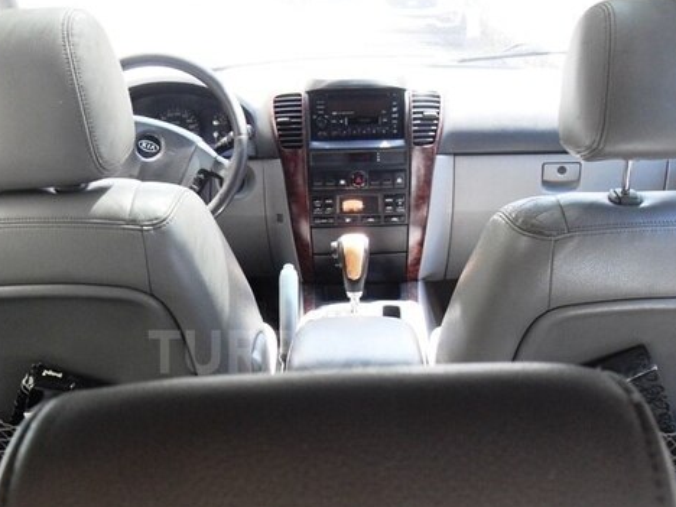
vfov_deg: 30.0
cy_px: 352
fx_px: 937
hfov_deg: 39.6
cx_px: 296
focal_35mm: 48
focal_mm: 6.3
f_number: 2.8
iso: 100
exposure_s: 1/60
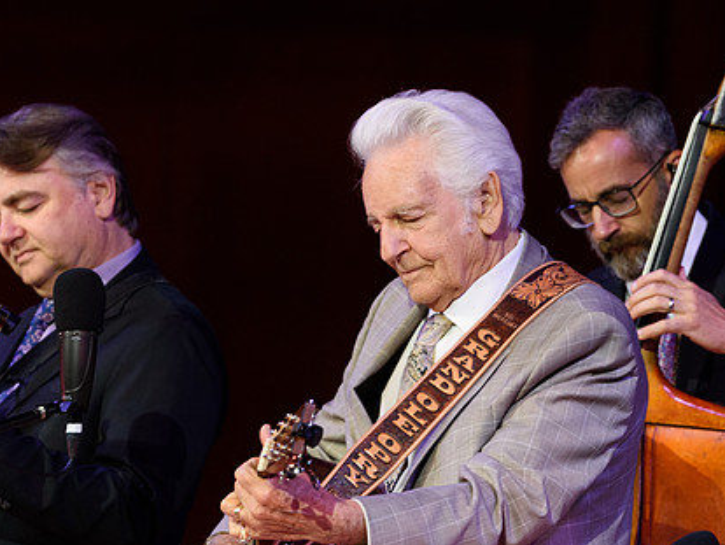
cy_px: 315
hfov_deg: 3.9
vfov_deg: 3.0
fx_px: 10520
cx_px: 367
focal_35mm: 502
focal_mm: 350
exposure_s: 1/320
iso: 2500
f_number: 5.6
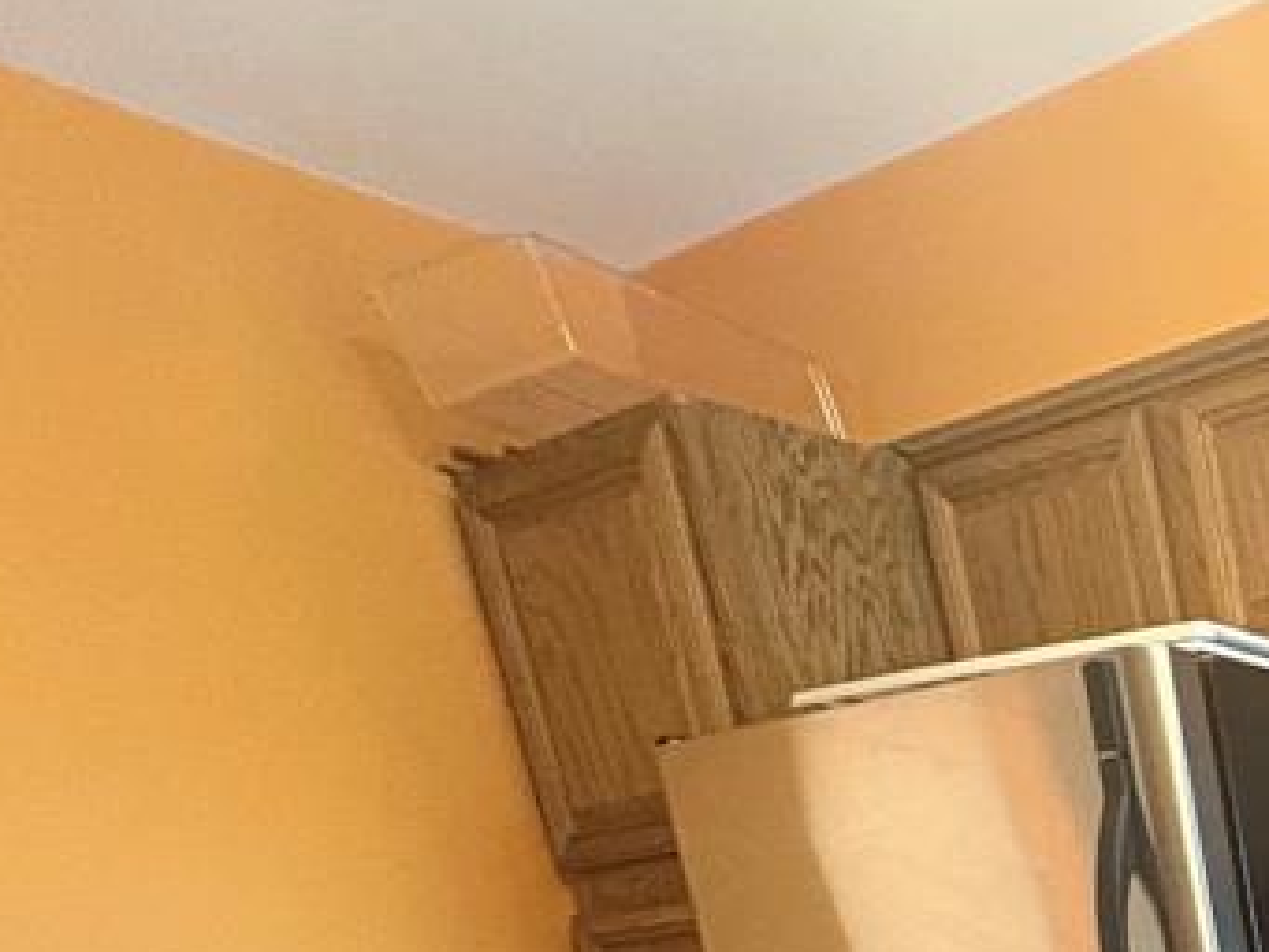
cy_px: 1331
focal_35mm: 42
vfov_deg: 27.0
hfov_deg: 29.6
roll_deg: +5.4
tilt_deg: -13.0
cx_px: 1846
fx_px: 1540
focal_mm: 2.22
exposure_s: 1/40
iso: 800
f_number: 2.2
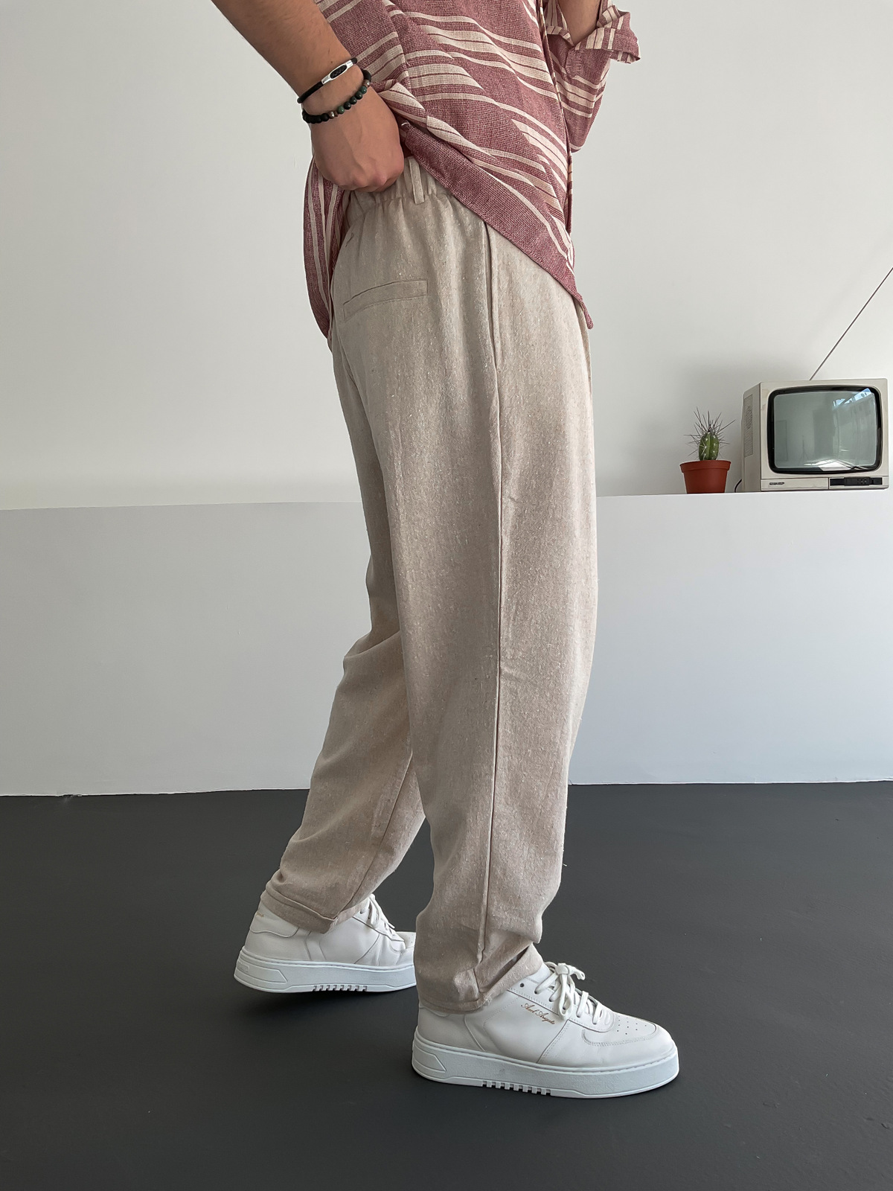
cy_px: 596
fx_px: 997
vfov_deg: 61.7
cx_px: 446
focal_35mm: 29
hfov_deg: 48.2
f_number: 1.8
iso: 16
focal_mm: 3
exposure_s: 1/240
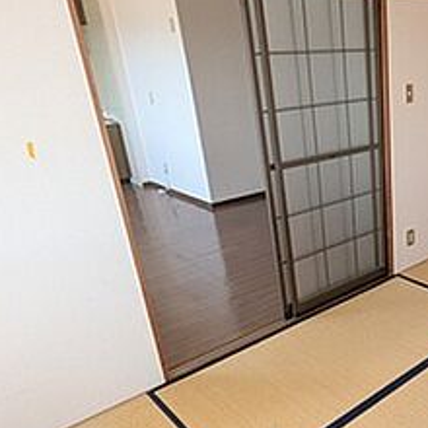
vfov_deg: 45.7
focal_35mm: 36
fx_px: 504
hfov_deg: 41.9
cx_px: 395
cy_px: 261
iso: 143
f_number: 2.2
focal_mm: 1.85
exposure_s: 1/133
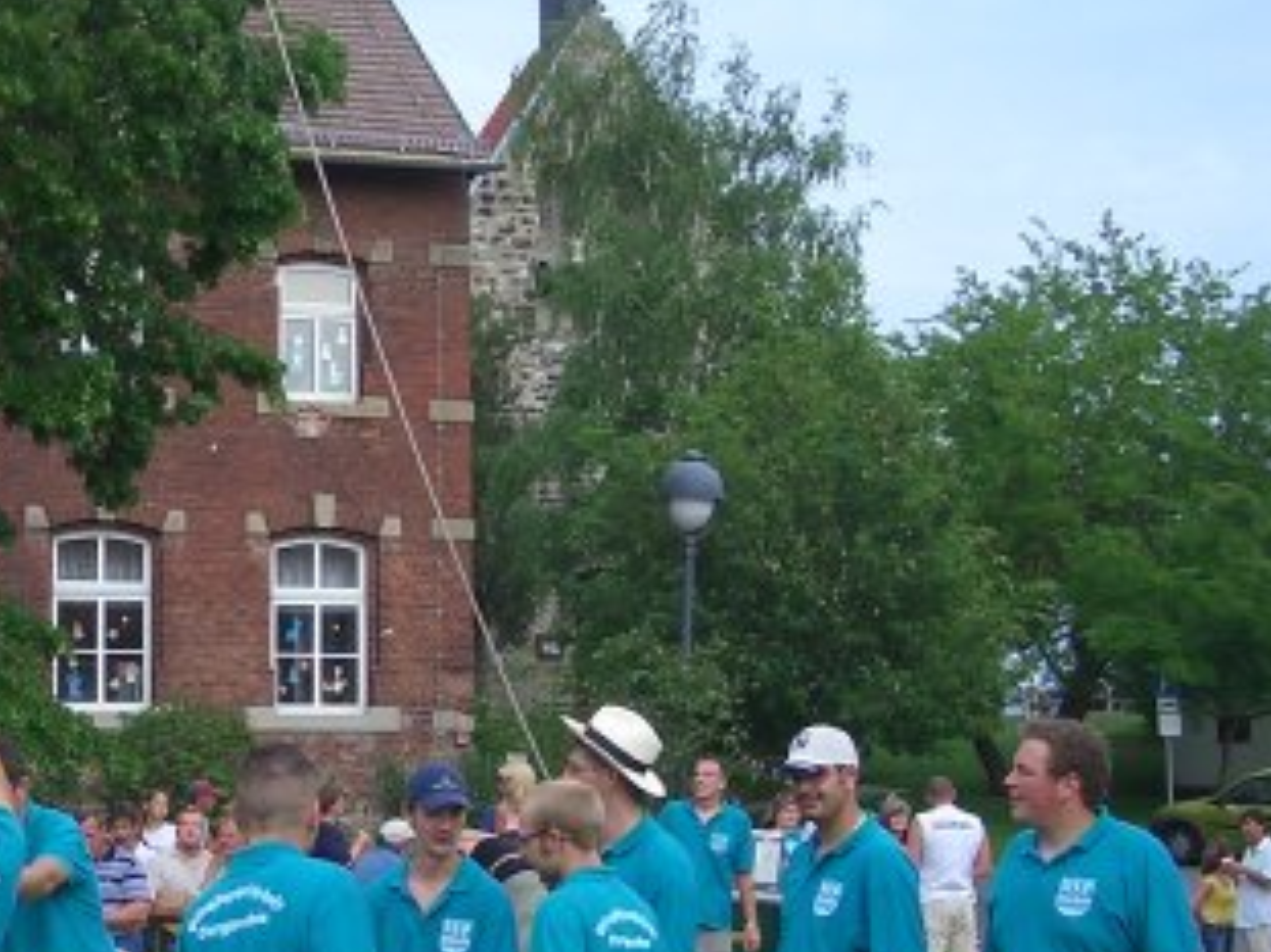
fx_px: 2643
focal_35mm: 72
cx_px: 298
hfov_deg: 26.6
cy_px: 686
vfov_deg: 20.3
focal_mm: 5.8
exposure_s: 1/500
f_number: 2.6
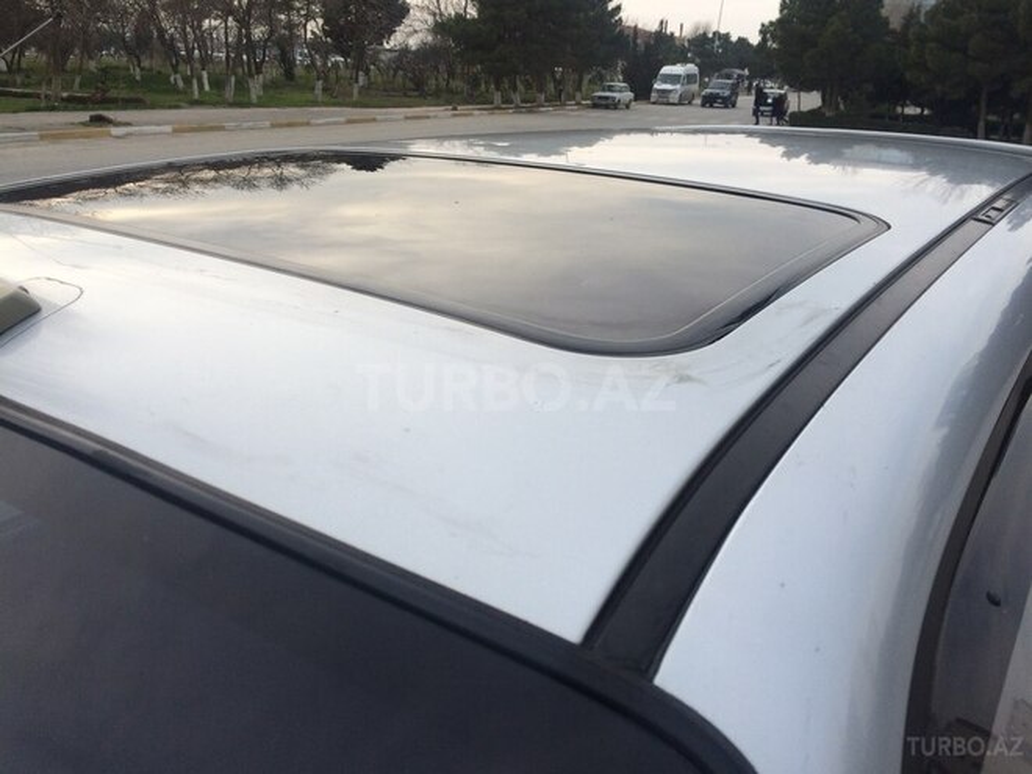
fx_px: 865
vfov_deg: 48.2
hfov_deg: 61.7
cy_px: 387
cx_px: 516
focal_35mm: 29
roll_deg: +0.3
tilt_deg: -21.7
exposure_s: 1/873
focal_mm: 4.15
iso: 32
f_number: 2.2
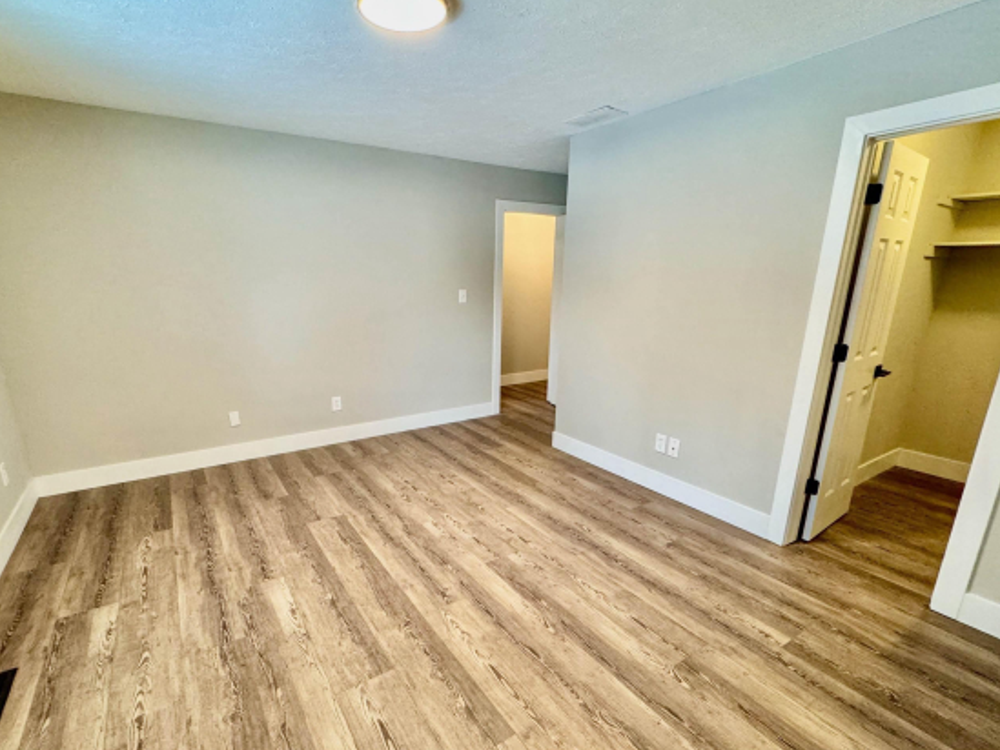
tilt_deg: -16.9
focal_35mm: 17
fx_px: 491
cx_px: 476
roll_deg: -0.6
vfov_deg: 74.5
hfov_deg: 91.0
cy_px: 413
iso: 500
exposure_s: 1/60
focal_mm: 2.22
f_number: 2.2
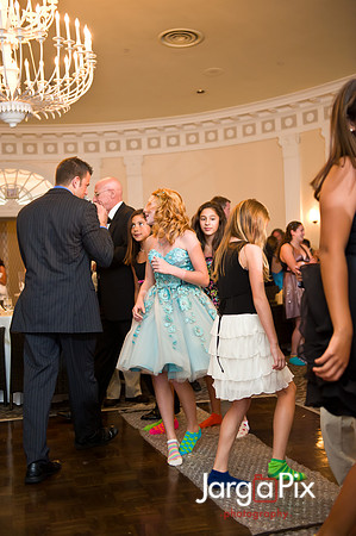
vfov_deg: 43.6
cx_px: 178
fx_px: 669
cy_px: 268
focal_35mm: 45
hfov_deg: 29.8
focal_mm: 45
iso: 1600
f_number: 3.2
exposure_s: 1/125
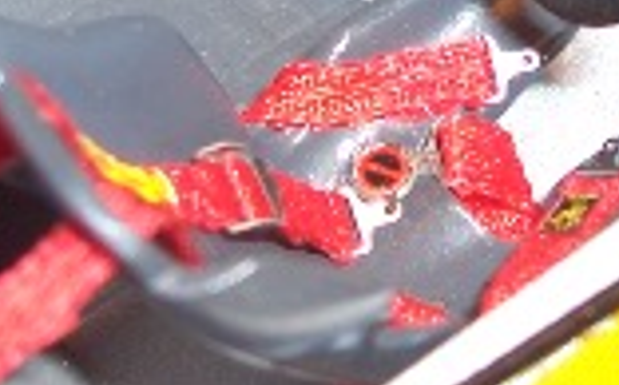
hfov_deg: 12.3
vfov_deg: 7.7
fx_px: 2864
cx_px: 429
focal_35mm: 170
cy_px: 52
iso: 100
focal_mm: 8
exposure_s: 1/60
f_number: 4.8
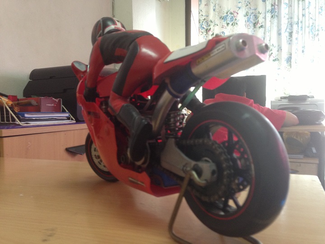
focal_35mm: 33
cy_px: 122
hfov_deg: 55.4
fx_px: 310
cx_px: 162
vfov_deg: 42.9
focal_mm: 4.13
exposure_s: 1/20
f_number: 2.4
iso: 125
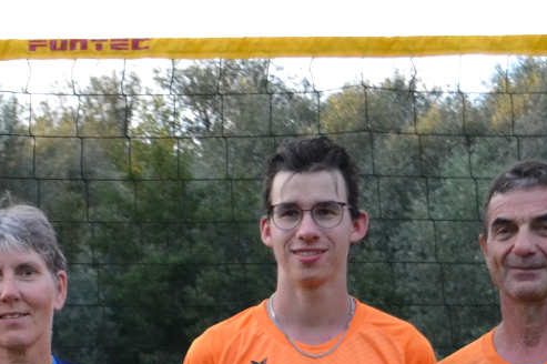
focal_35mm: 187
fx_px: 2839
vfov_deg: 7.1
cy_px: 701
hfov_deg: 10.9
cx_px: 71
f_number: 4.5
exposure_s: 1/500
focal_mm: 30
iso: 2000
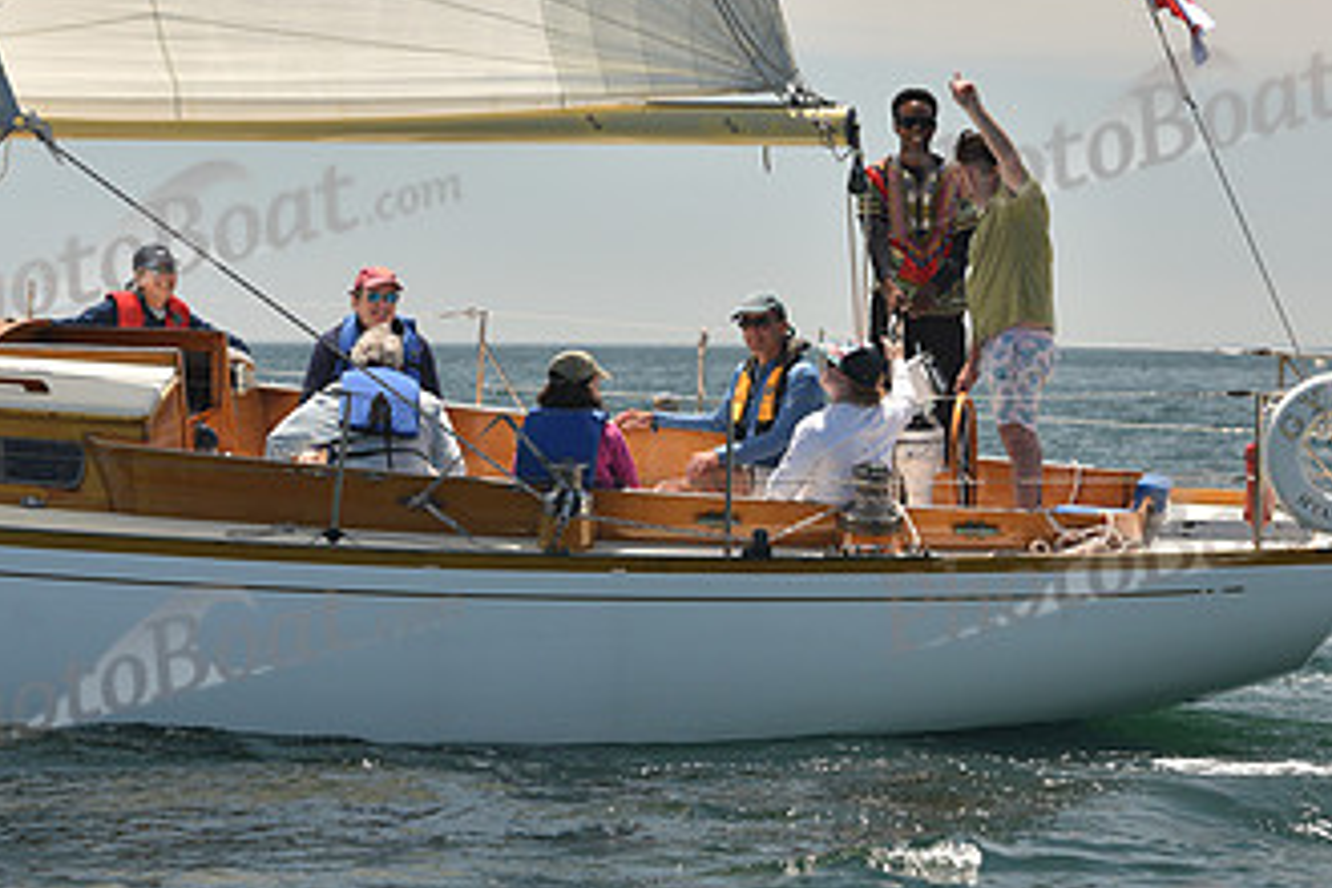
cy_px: 398
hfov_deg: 11.9
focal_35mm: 172
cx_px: 674
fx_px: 6364
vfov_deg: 8.0
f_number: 5
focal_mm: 98
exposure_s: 1/800
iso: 250
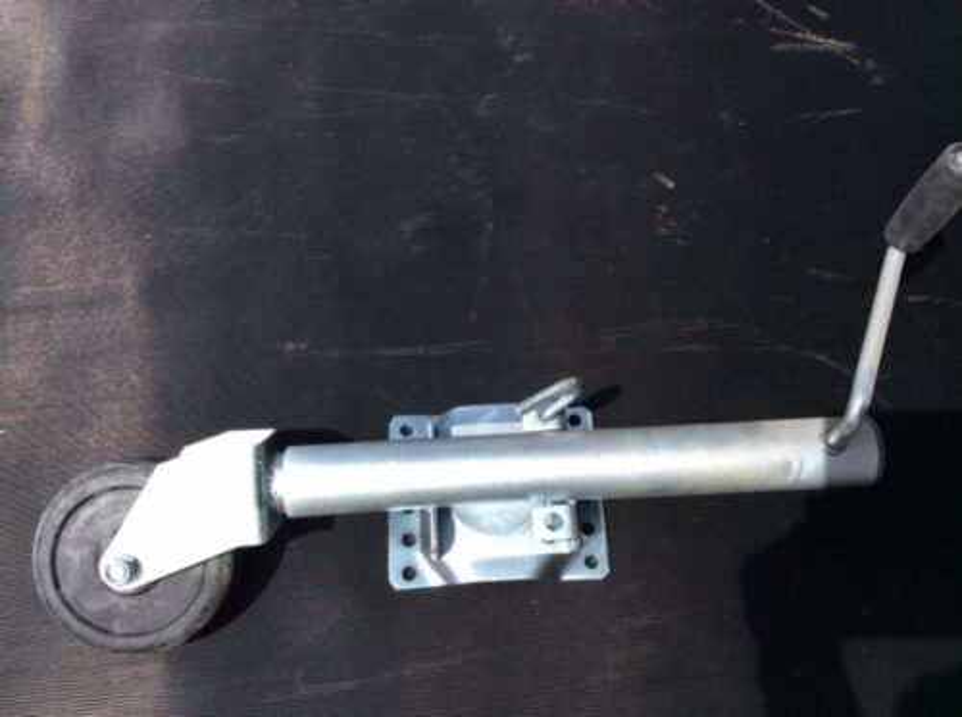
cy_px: 358
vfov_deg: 42.8
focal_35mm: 33
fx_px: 915
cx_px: 481
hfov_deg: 55.4
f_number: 2.4
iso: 32
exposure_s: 1/1362
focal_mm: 3.3
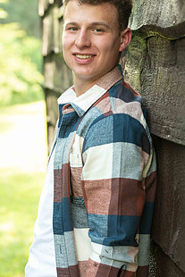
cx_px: 82
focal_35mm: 116
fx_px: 893
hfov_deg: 11.8
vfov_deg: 17.6
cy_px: 143
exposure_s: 1/200
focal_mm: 80
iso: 400
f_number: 4
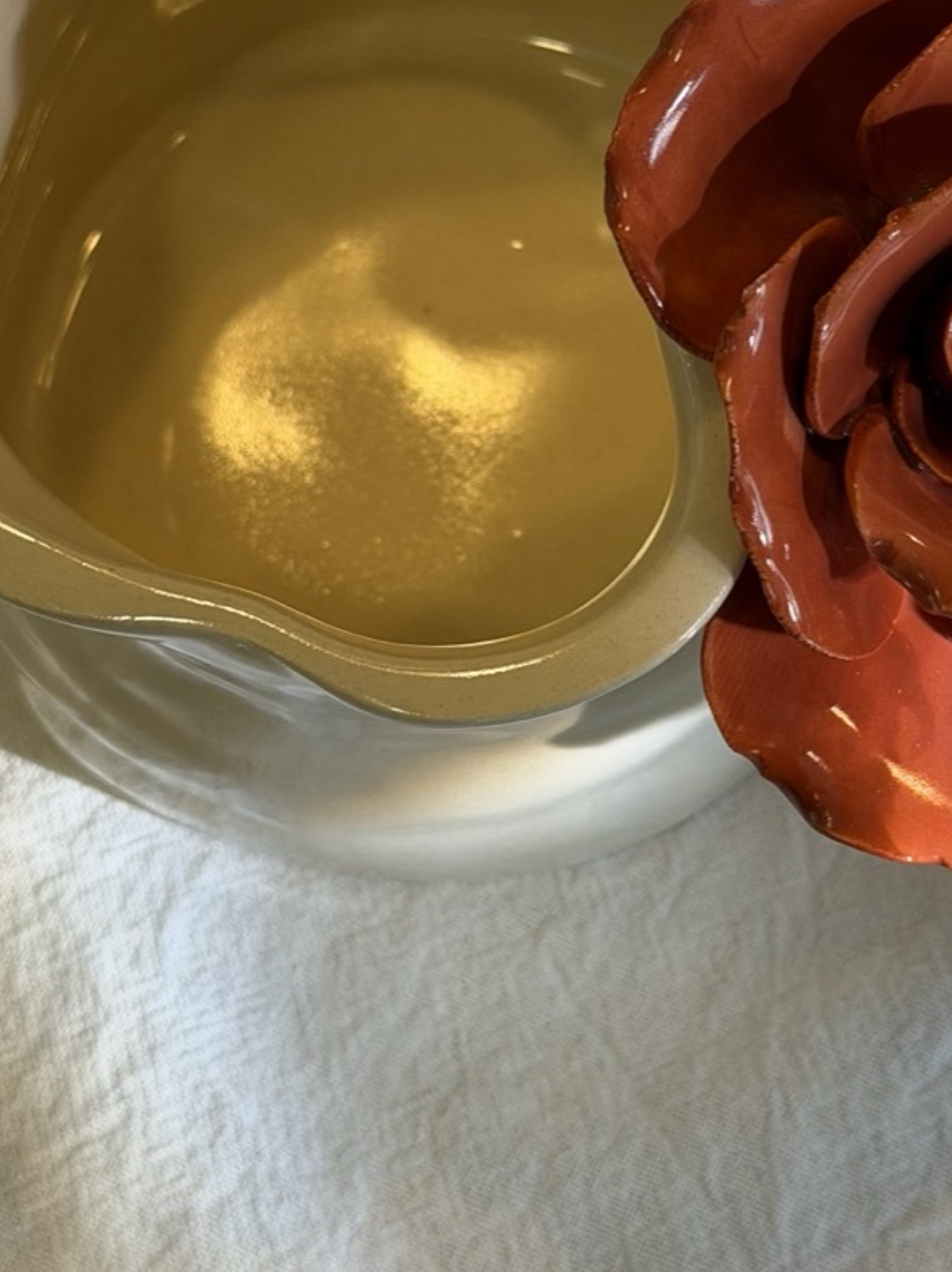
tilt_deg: -63.0
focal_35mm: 98
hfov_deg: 15.0
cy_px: 232
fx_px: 3597
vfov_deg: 19.8
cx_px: 666
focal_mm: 6.76
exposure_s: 1/121
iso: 80
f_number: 1.78
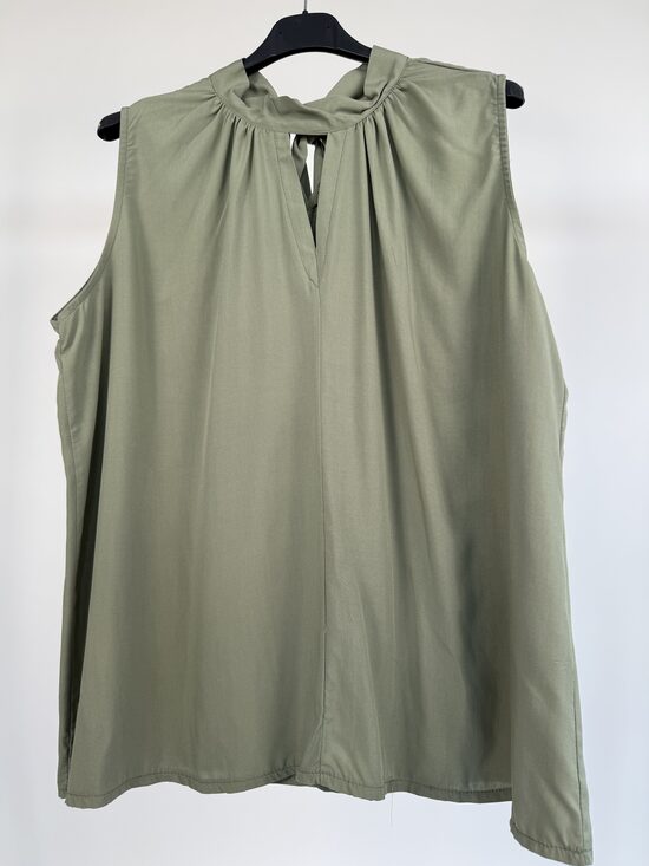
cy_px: 433
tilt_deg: +7.7
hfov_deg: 56.8
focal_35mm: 24
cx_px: 324
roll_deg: +0.3
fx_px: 600
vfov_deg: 71.6
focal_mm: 6.76
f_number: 1.78
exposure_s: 1/100
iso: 64
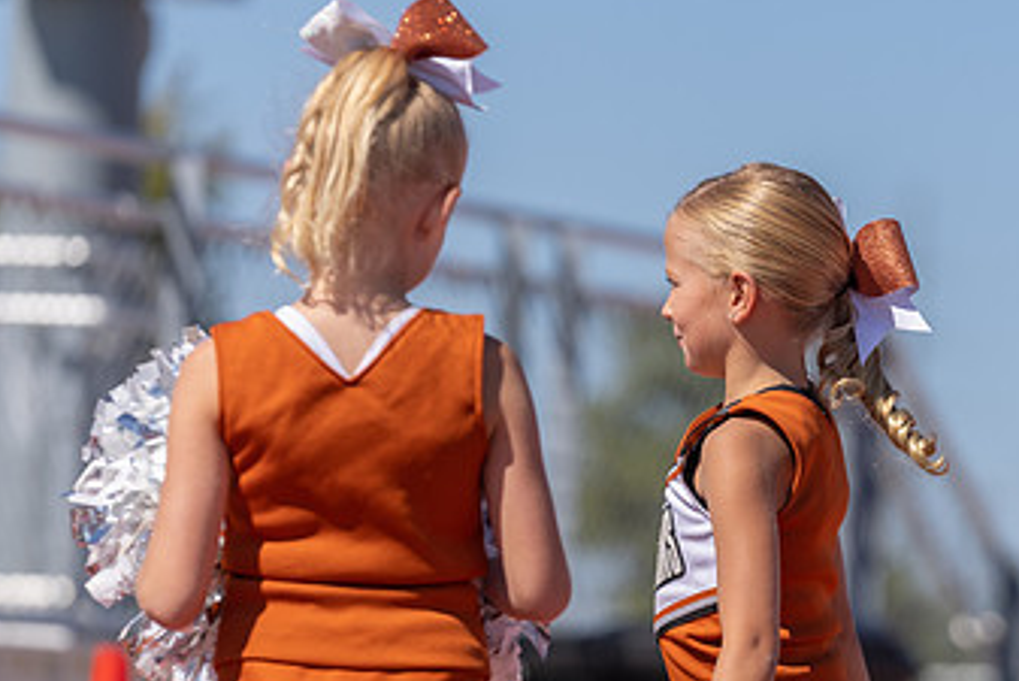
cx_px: 732
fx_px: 9741
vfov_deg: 4.0
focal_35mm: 344
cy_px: 468
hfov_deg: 6.0
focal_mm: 200
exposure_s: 1/2000
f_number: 3.5
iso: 100
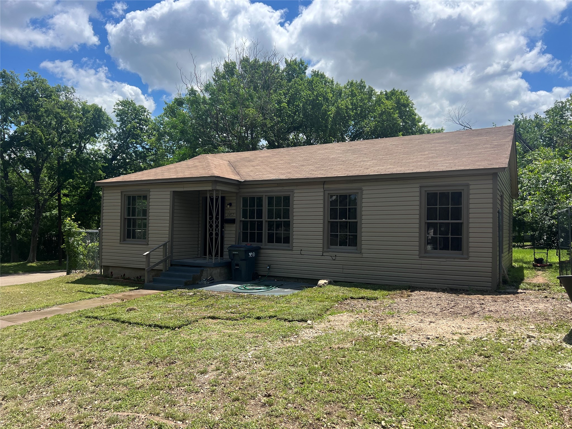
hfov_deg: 67.3
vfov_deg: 53.1
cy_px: 214
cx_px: 286
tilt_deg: +0.9
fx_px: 430
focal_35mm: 26
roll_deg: -0.9
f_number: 1.5
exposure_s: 1/4274
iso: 50
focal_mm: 5.7
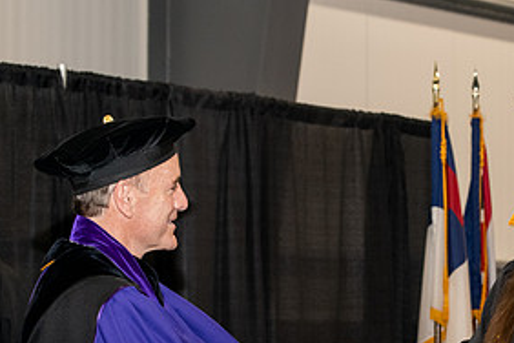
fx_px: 2056
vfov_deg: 9.5
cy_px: 322
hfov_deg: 14.2
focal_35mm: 144
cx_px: 394
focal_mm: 70
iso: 2000
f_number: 5.6
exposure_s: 1/200
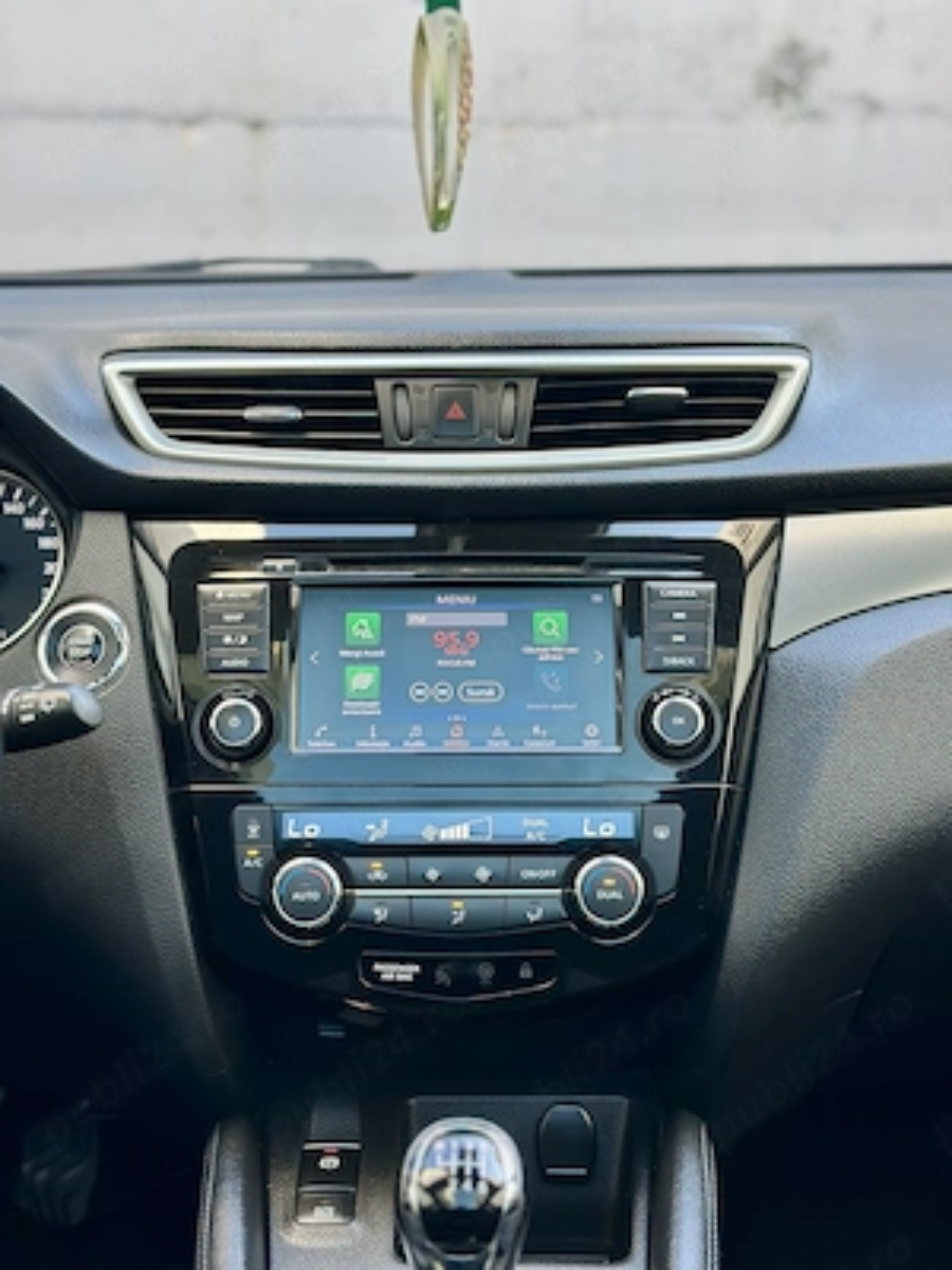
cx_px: 476
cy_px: 635
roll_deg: -2.6
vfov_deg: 39.7
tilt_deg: -16.9
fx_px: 1760
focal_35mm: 48
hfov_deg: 30.3
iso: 100
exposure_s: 1/83
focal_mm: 6.86
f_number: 1.78
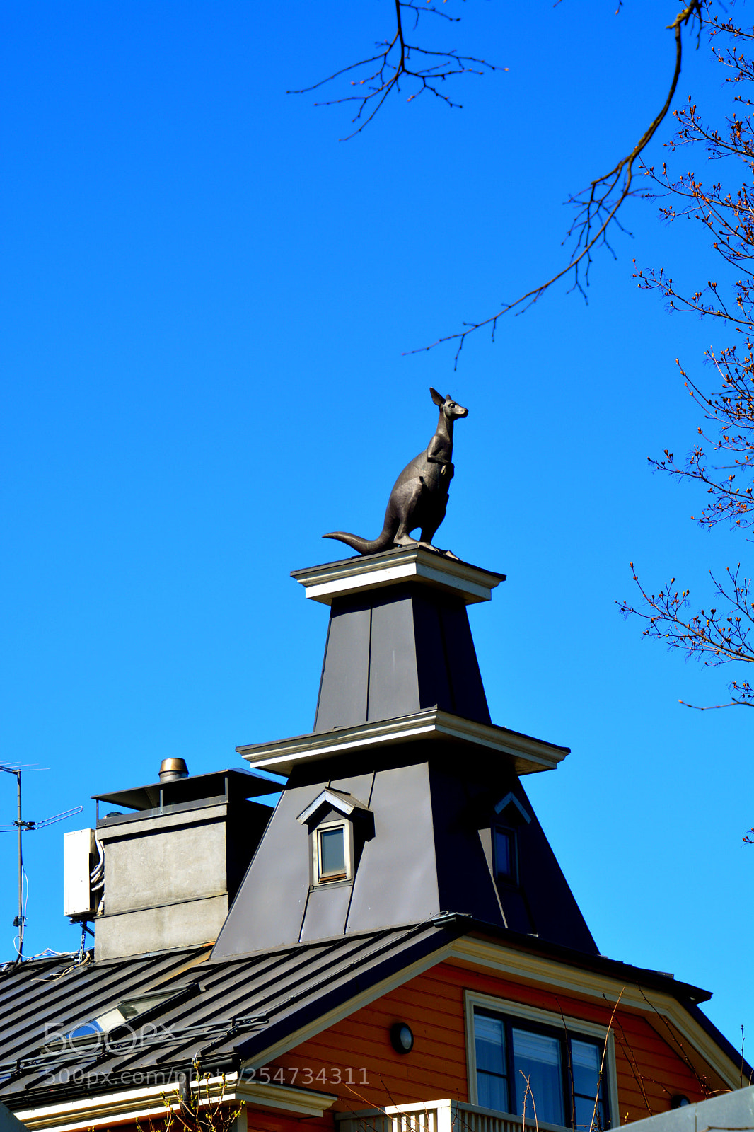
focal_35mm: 150
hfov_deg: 9.1
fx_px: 4714
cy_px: 566
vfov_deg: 13.7
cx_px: 377
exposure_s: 1/125
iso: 125
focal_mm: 100
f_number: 11
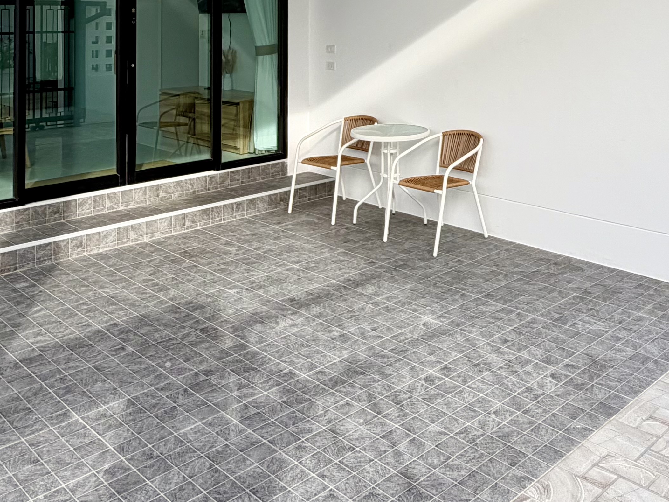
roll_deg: -0.2
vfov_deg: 34.6
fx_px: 734
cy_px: 9
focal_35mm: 38
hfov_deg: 47.8
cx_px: 470
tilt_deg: -1.1
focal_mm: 2.22
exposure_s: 1/361
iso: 50
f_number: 2.2
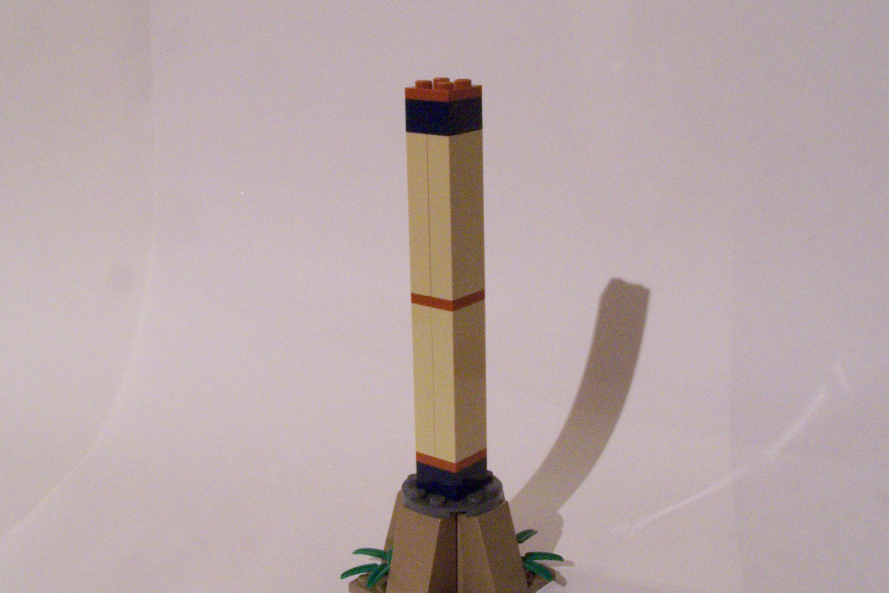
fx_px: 1333
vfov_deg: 25.1
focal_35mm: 54
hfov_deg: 36.9
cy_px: 314
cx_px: 449
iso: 400
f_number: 8
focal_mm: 8.5
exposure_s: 1/2
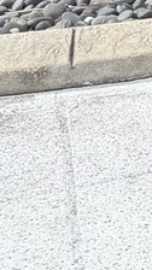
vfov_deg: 10.0
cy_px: -399
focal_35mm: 187
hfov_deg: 5.3
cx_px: 706
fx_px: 1340
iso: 80
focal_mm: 6.76
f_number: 1.78
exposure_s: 1/4167
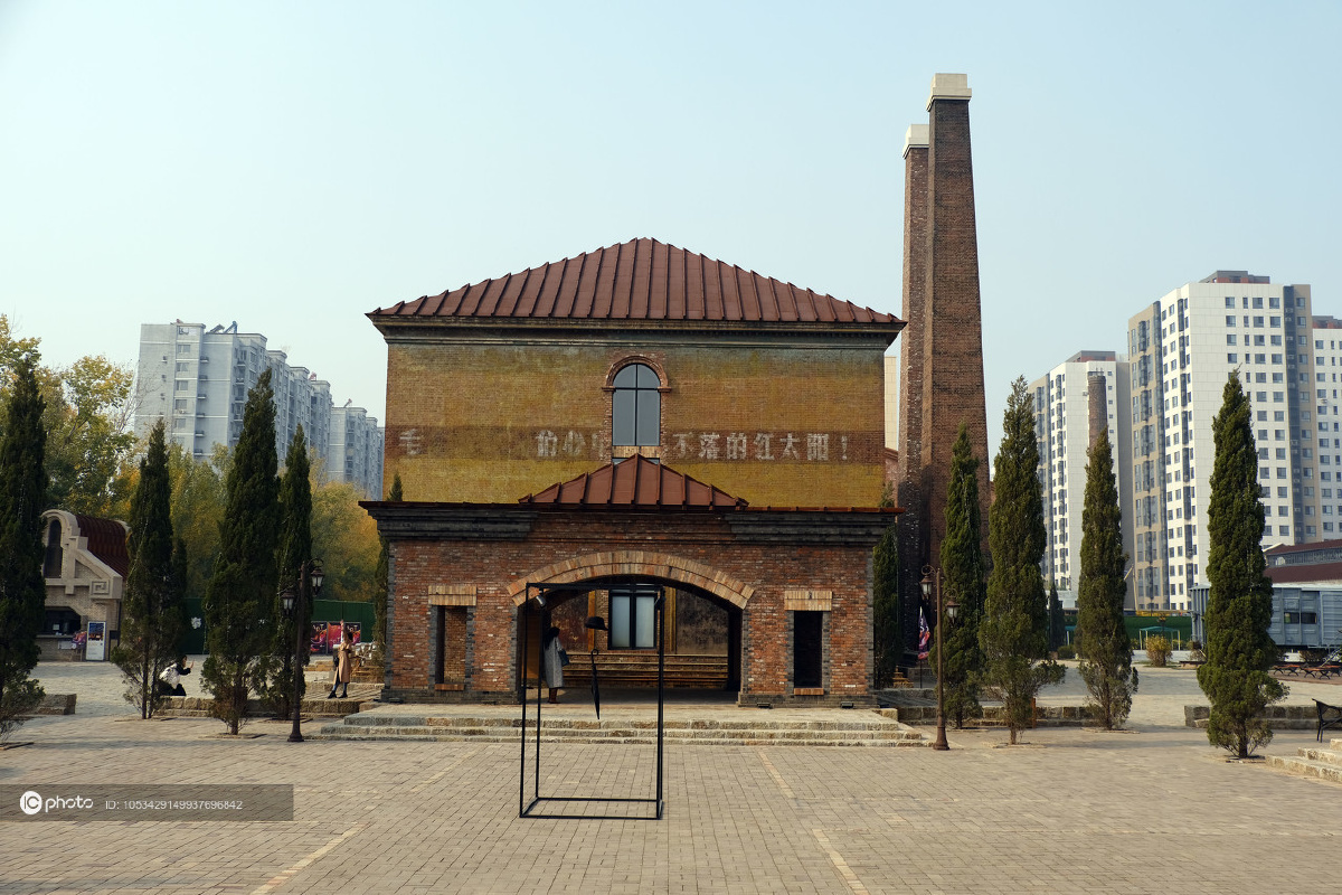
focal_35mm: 36
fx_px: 1342
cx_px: 671
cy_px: 448
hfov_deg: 53.1
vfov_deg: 36.9
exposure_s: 1/680
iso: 200
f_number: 5.6
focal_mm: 24.3
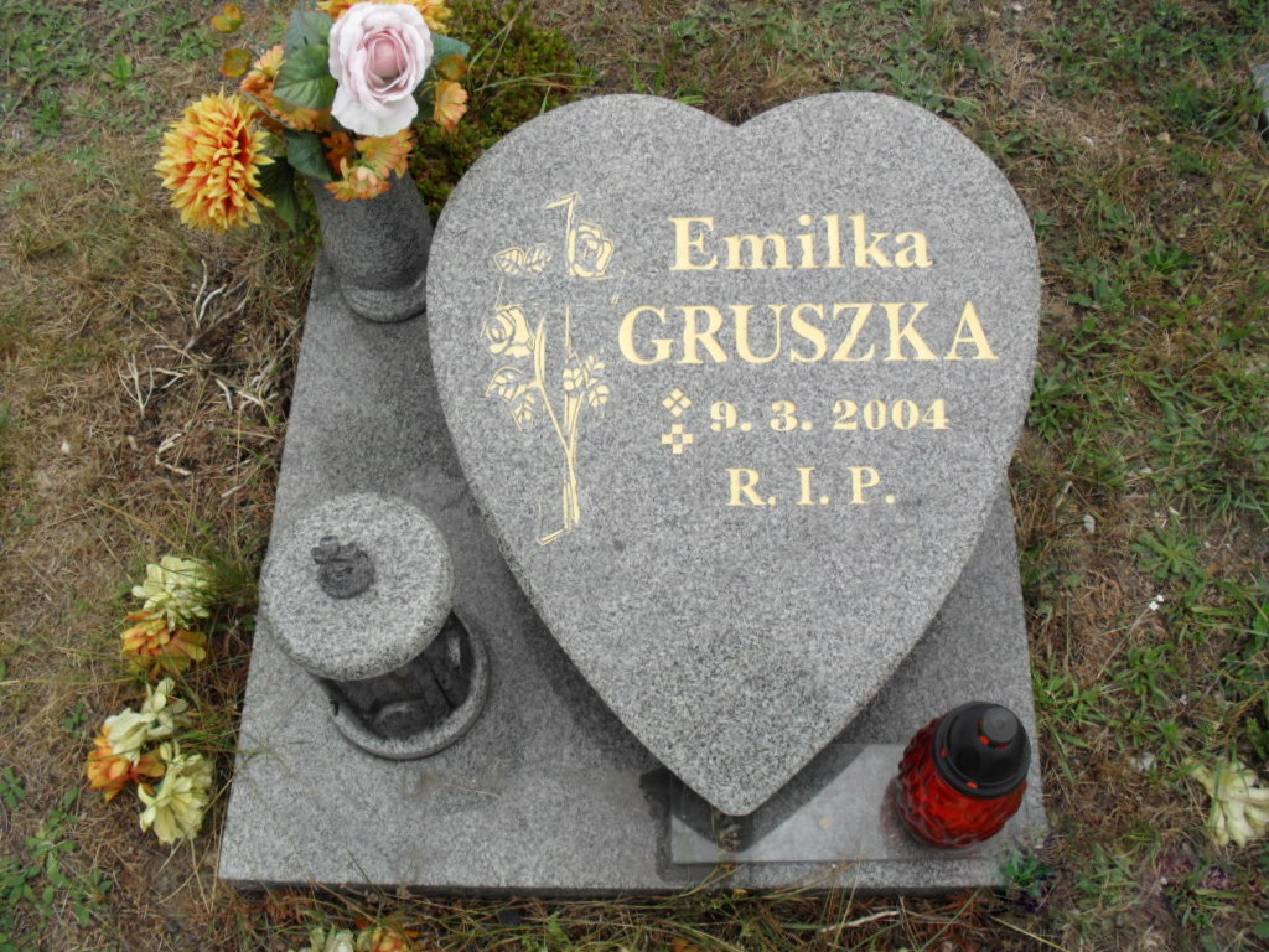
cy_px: 476
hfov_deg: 52.6
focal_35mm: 35
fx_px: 1283
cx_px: 634
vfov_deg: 40.7
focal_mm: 6.3
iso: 100
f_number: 8.4
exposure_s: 1/125
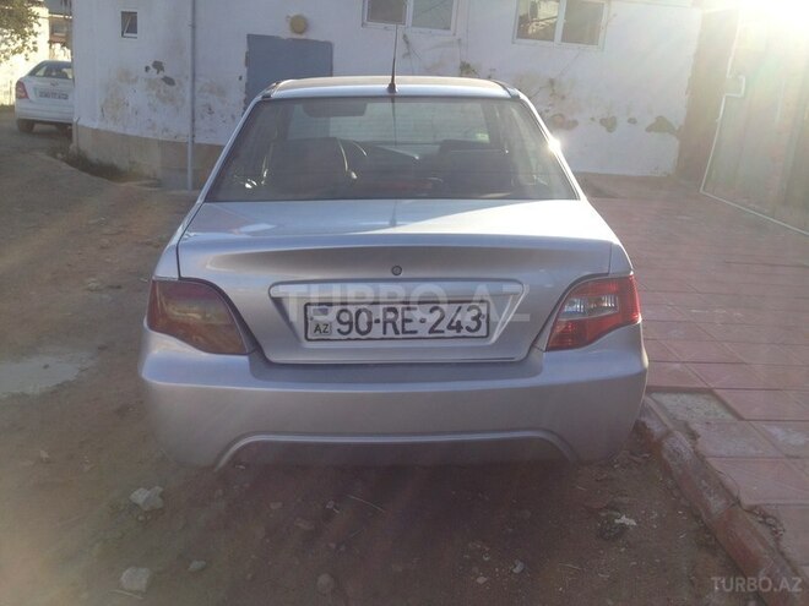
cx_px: 404
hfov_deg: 52.6
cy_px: 303
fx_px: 818
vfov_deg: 40.7
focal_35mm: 35
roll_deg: -5.2
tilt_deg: -17.0
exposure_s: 1/778
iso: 50
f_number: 2.4
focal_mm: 4.28
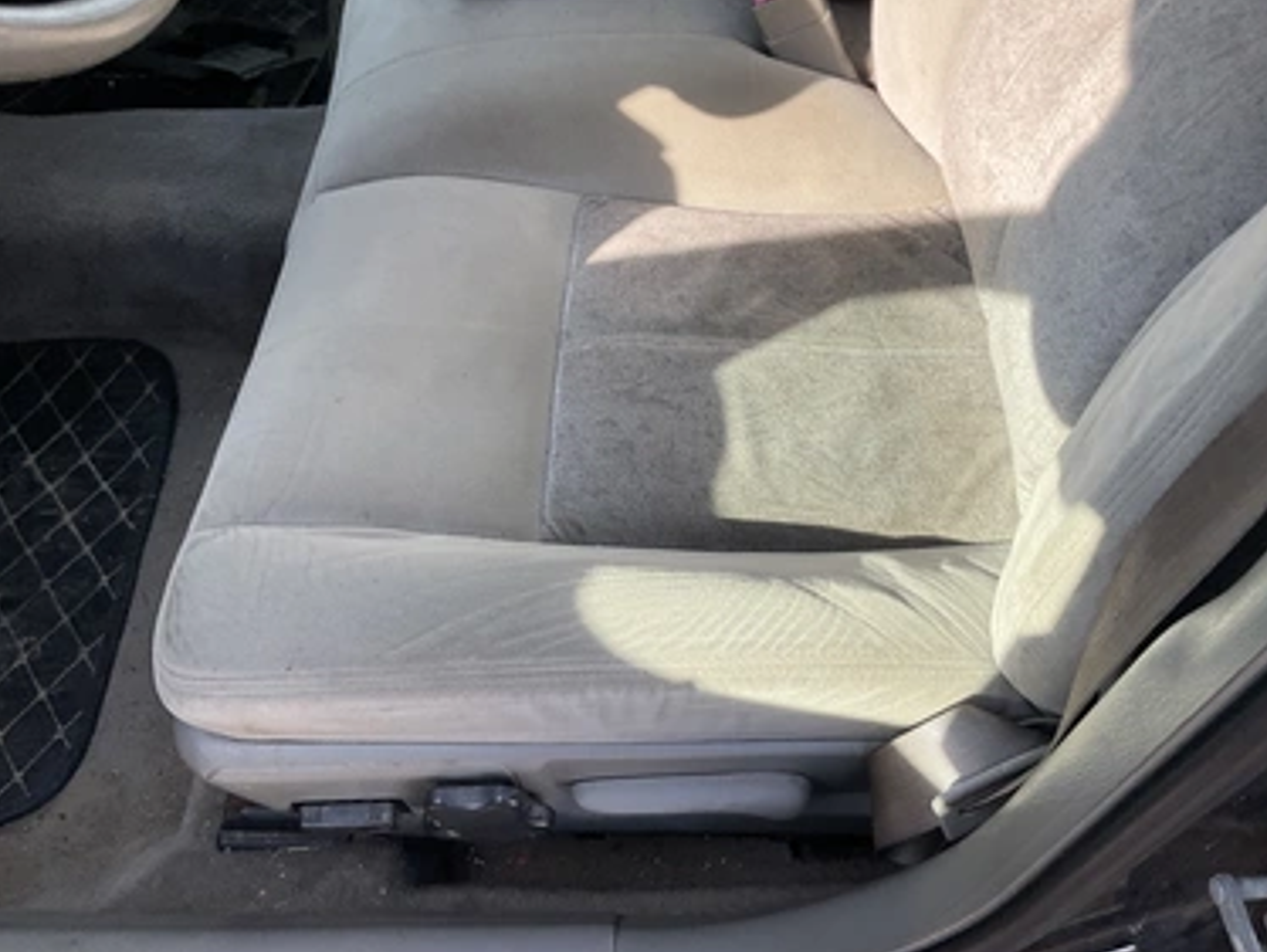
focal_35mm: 31
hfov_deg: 58.3
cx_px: 664
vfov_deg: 45.5
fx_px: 1135
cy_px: 468
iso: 25
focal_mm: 3
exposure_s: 1/297
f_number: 1.8
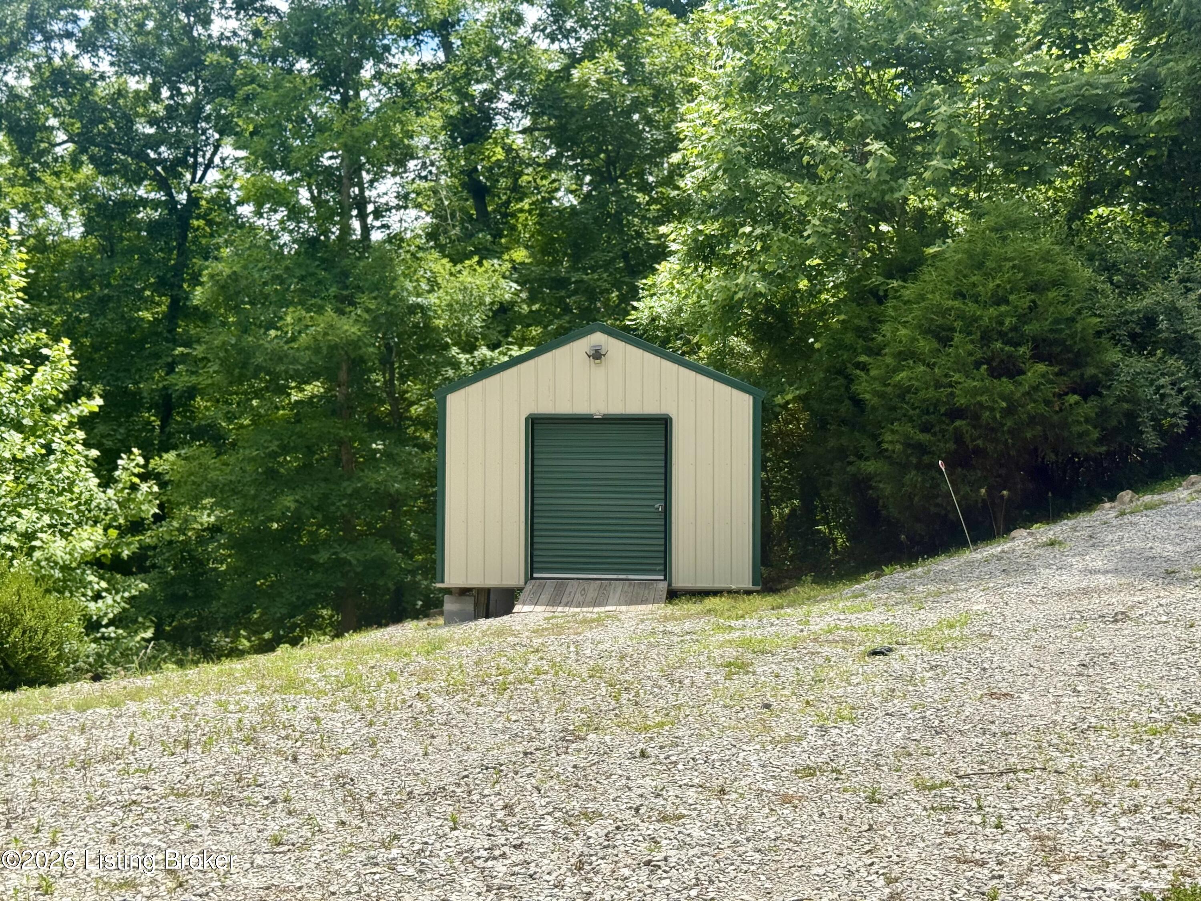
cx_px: 600
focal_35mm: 48
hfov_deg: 39.7
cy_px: 450
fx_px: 1665
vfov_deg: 30.3
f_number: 1.78
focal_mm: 6.76
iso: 64
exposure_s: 1/2865
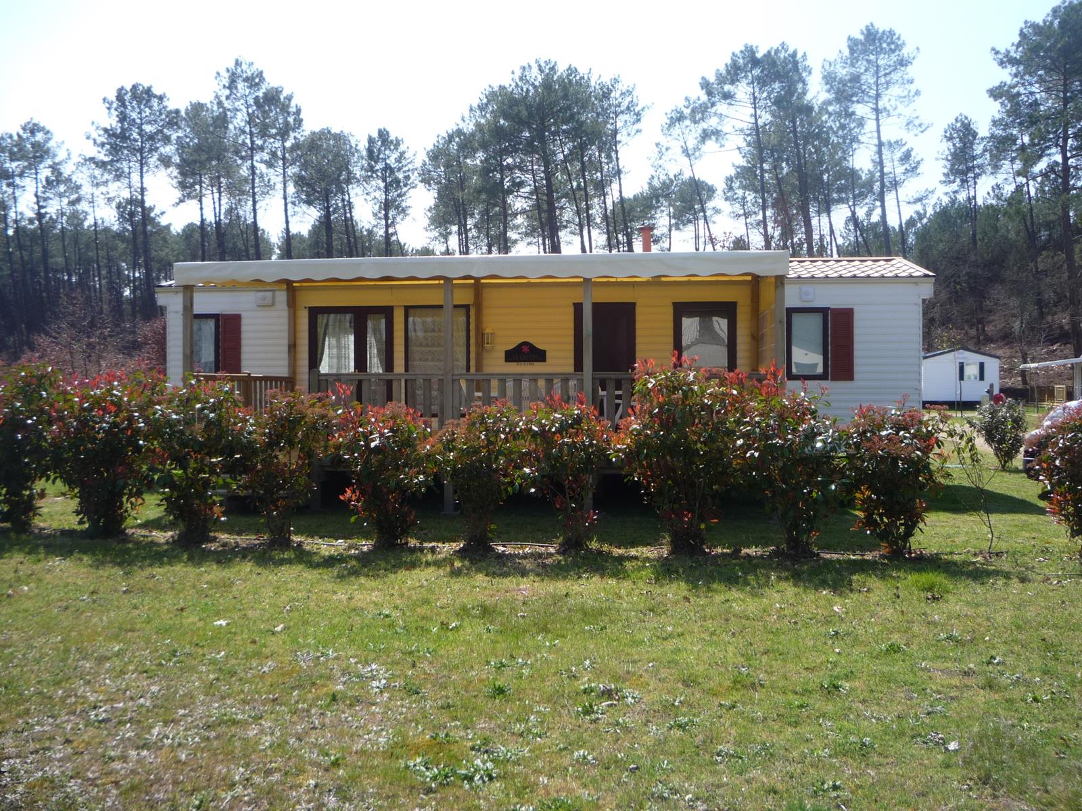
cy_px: 406
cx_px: 541
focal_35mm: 30
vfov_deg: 46.8
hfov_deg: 60.0
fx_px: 938
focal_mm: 5.2
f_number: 4
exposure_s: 1/400
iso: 100
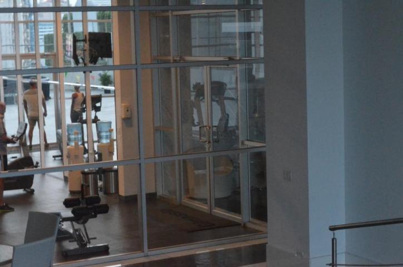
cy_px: 134
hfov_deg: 24.7
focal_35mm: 82
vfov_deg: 16.5
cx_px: 202
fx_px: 921
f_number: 22
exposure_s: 1/4
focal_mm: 55
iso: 6400
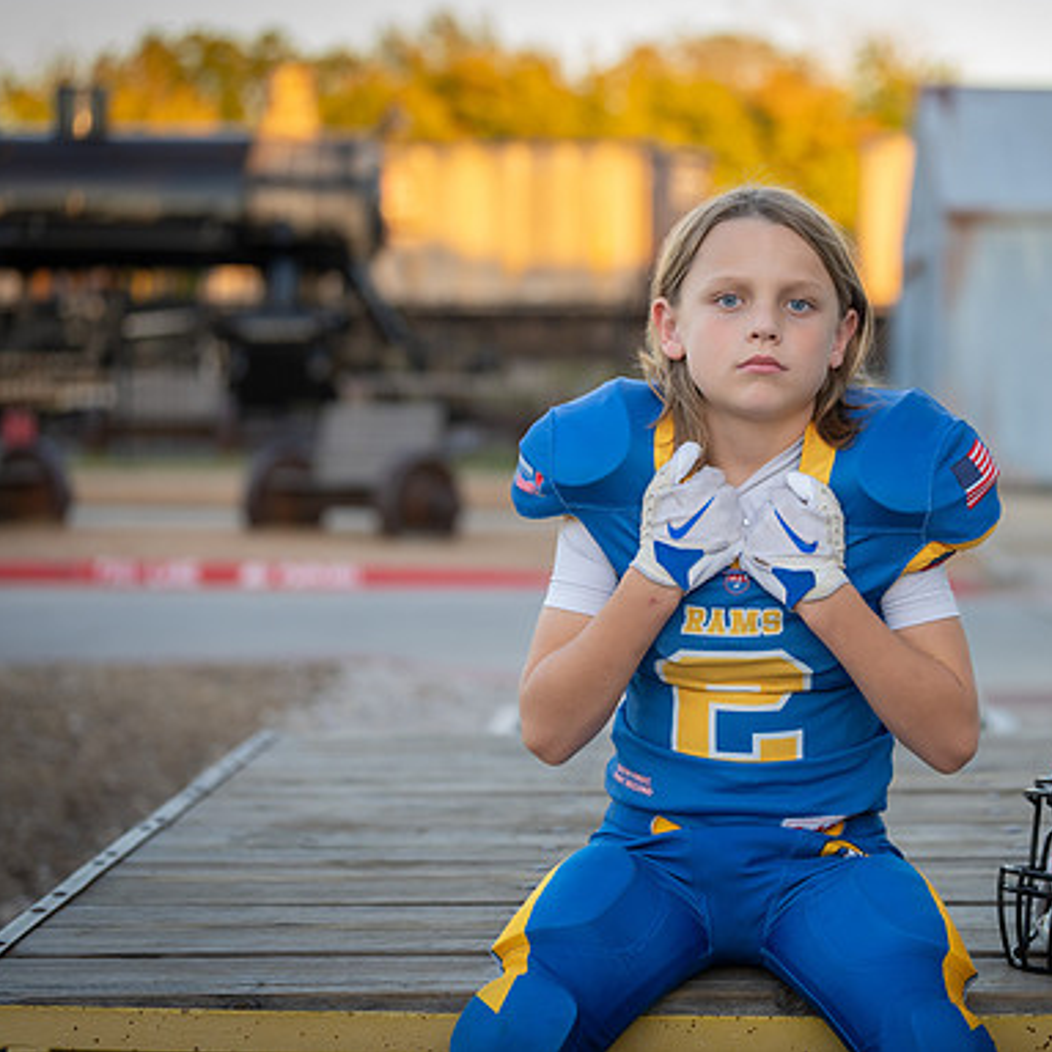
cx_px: 764
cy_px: 523
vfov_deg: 19.3
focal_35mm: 90
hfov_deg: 19.2
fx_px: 3094
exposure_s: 1/320
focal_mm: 70
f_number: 2.8
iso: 320
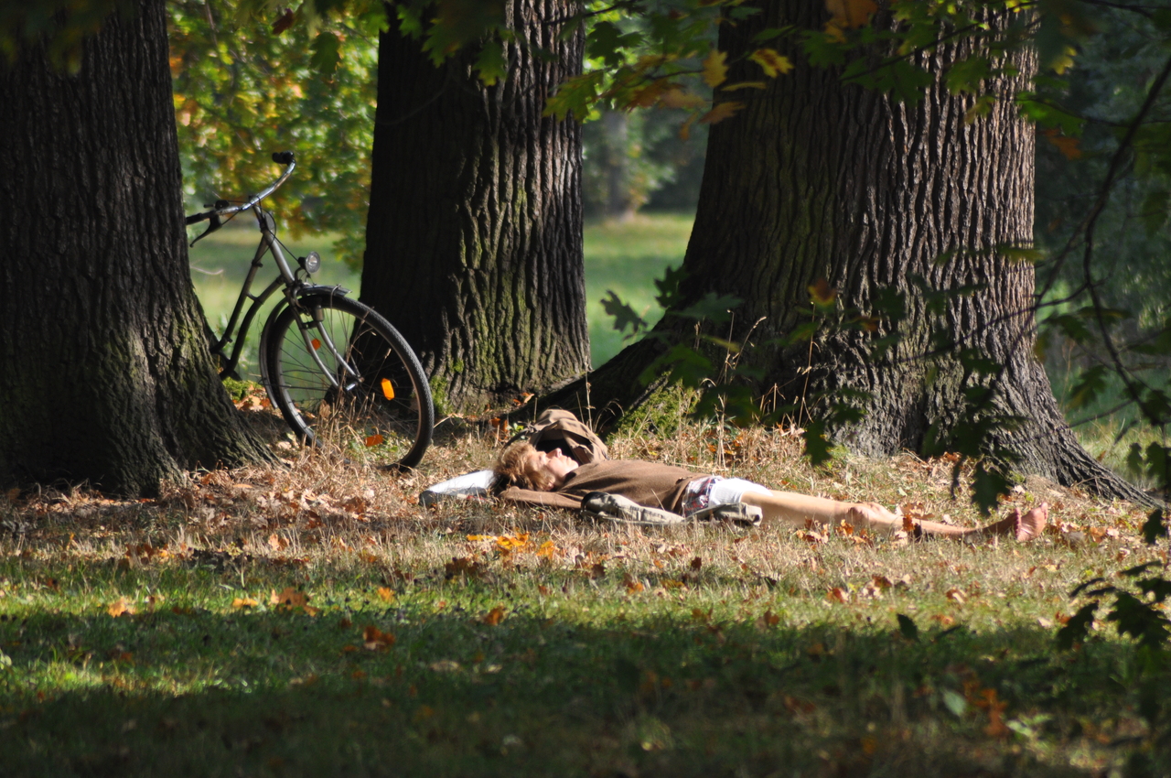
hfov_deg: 4.9
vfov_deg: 3.3
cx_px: 586
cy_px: 389
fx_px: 13644
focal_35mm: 420
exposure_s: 1/640
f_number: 5.3
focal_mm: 280
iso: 400
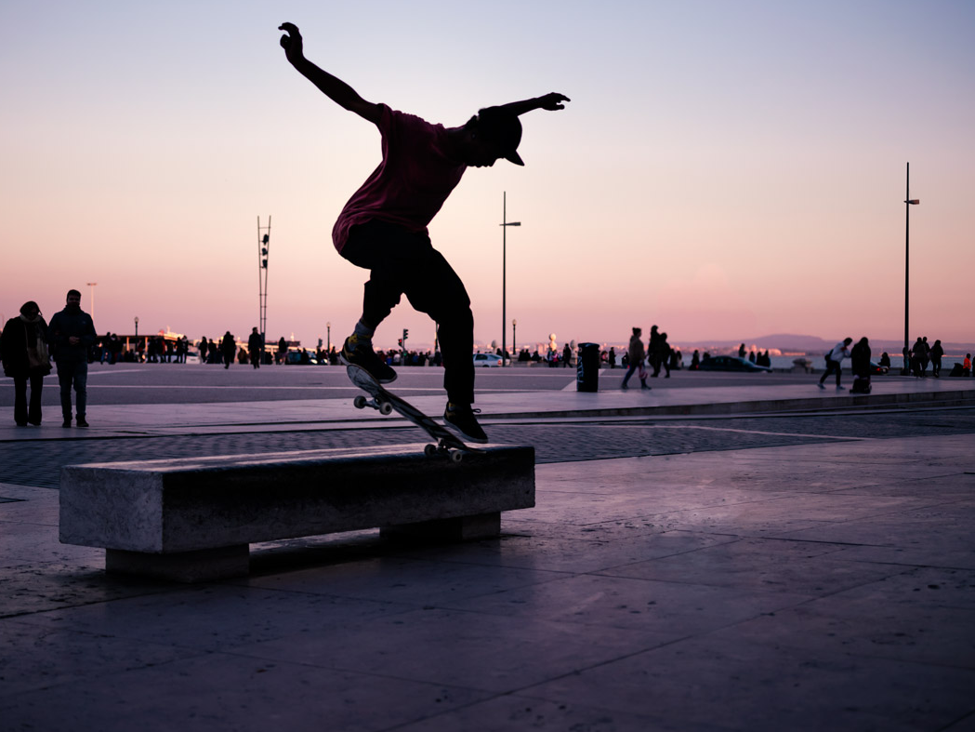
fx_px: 1549
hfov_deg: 34.9
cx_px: 470
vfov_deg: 26.6
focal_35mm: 55
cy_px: 362
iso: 800
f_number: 3.2
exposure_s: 1/1000
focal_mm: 50
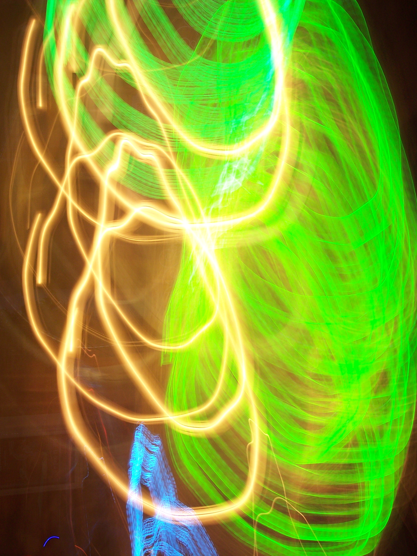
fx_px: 626
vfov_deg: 47.9
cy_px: 278
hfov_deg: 36.8
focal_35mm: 39
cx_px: 208
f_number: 5.6
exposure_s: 2
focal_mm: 8
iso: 100
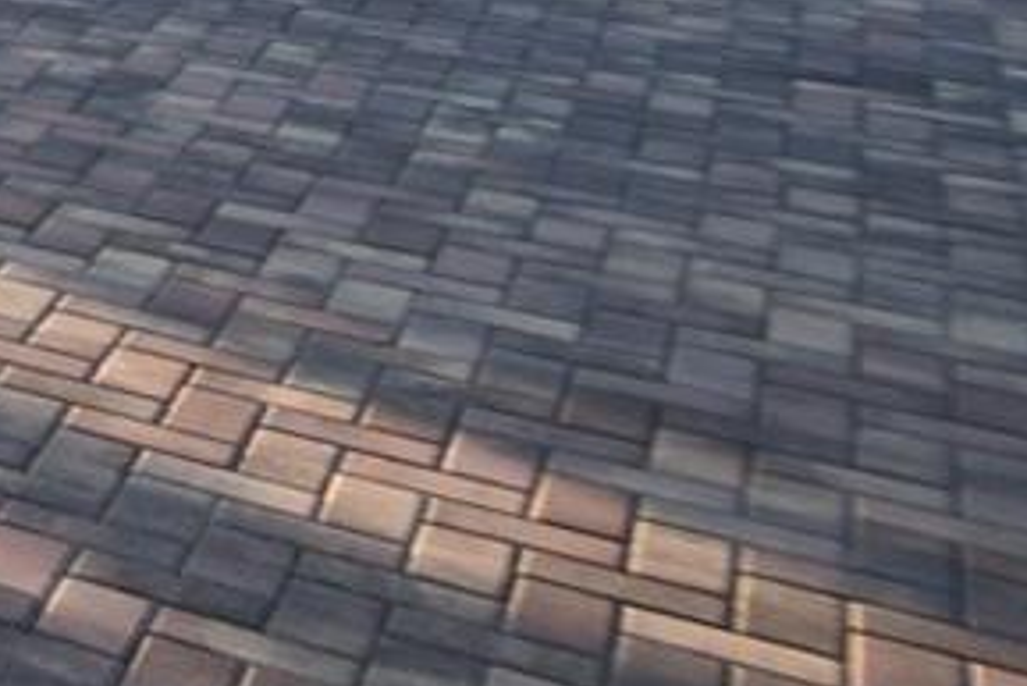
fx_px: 2369
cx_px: -1724
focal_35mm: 83
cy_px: -565
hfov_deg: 13.2
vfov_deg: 14.4
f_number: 8
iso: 200
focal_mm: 10
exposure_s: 1/250
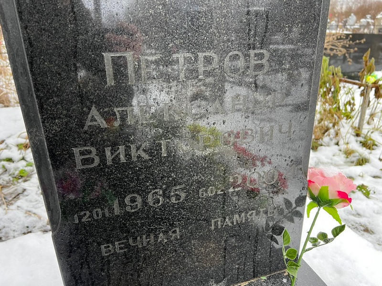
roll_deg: +0.8
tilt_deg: -24.2
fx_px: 287
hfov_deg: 67.3
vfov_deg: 53.1
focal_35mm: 26
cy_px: 143
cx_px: 191
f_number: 1.5
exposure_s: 1/77
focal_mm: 5.7
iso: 125
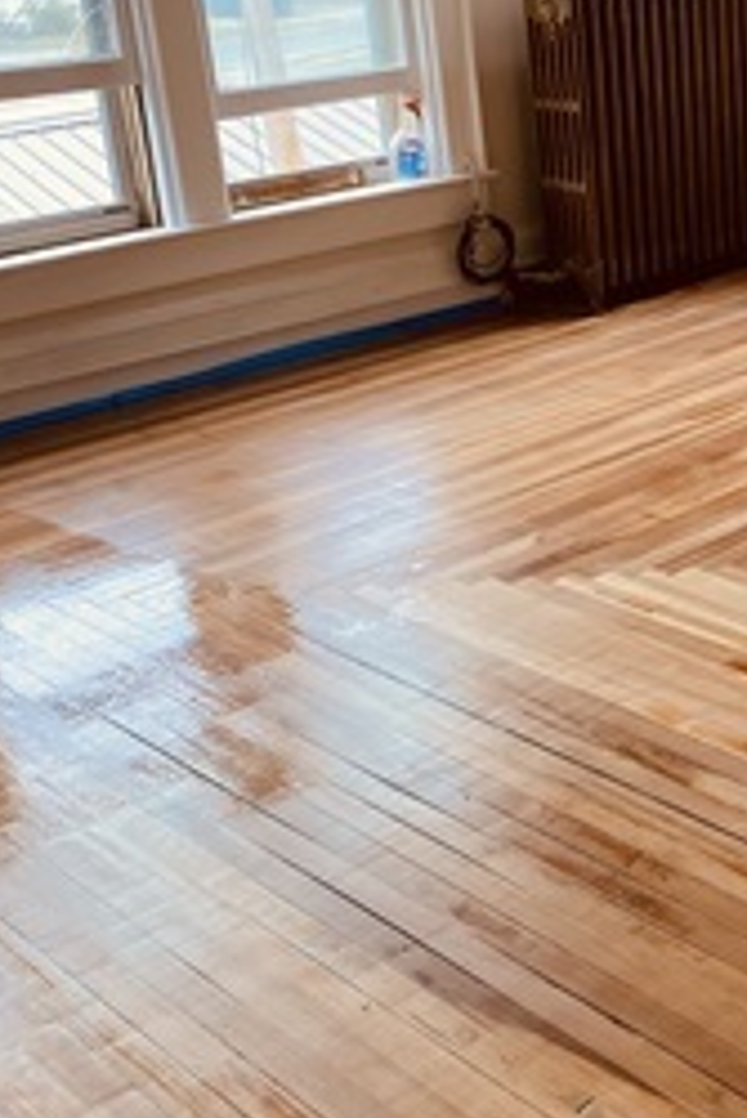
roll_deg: +4.0
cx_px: 754
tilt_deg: -19.5
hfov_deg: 24.0
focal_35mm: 54
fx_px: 1678
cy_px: 519
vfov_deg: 36.8
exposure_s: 1/60
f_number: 1.8
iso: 80
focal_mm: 4.25
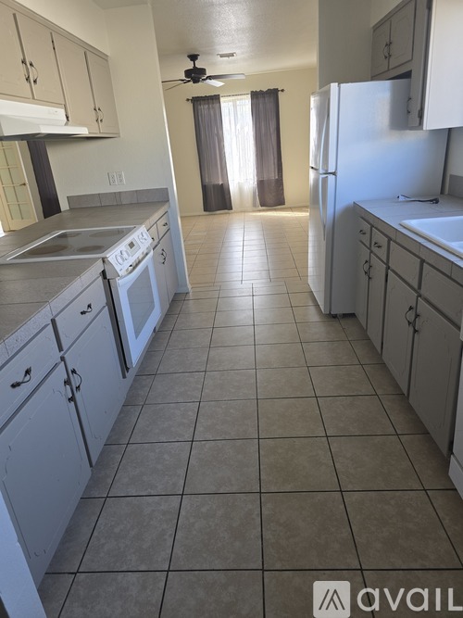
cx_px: 232
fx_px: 410
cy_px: 309
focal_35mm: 23
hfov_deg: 58.9
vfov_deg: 73.9
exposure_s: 1/180
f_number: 1.7
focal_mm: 6.3
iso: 100
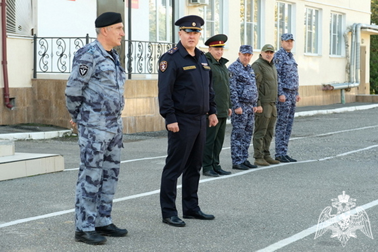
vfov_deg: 17.3
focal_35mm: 79
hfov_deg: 25.7
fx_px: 830
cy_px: 126
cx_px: 189
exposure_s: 1/100
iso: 320
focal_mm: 52.7
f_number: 5.6
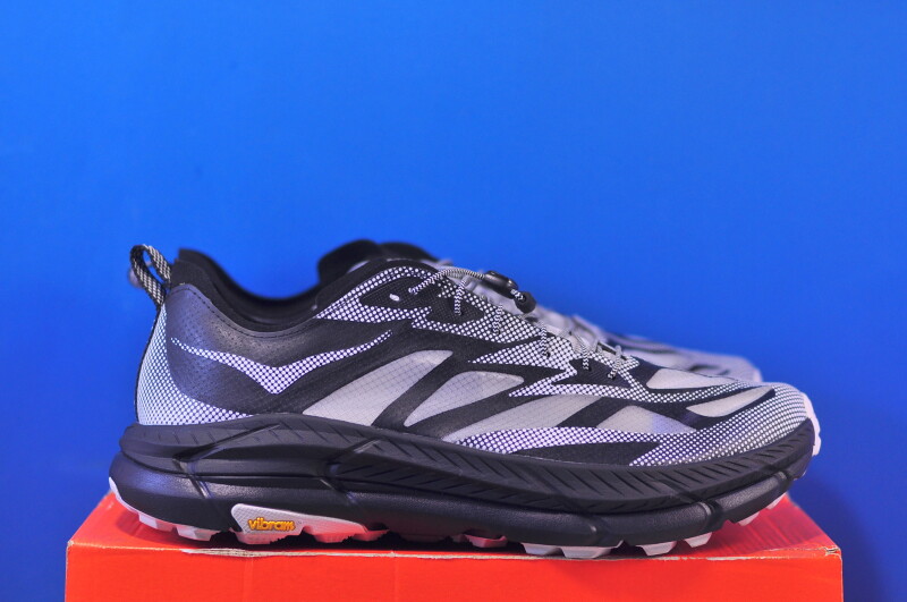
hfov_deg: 27.0
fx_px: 1887
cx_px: 454
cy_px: 301
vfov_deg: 18.1
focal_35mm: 75
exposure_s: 1/320
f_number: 2.5
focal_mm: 50
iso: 250
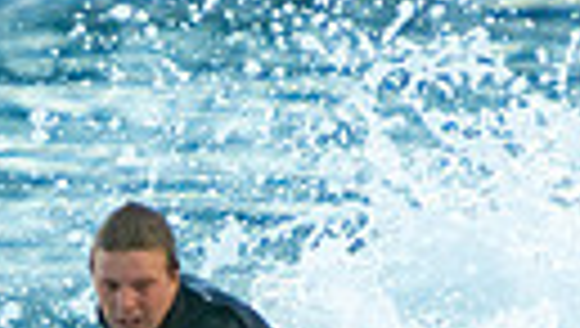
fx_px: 35439
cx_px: 90
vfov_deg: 0.5
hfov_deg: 0.9
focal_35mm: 2301
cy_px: 726
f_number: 5.6
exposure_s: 1/1000
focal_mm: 320
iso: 1000
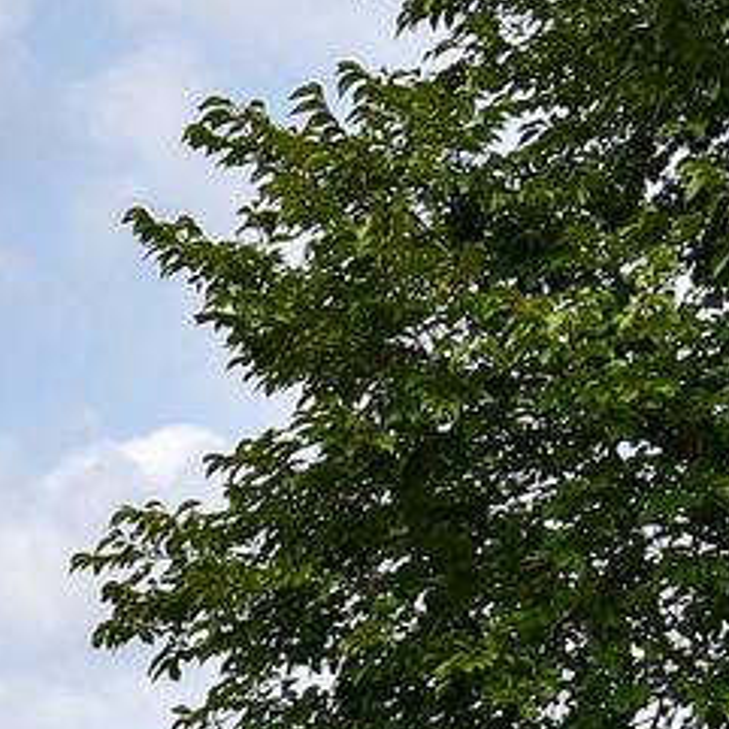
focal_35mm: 183
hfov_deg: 9.5
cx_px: 133
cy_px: 1104
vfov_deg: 9.3
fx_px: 4360
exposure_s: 1/250
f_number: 8
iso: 100
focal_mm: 24
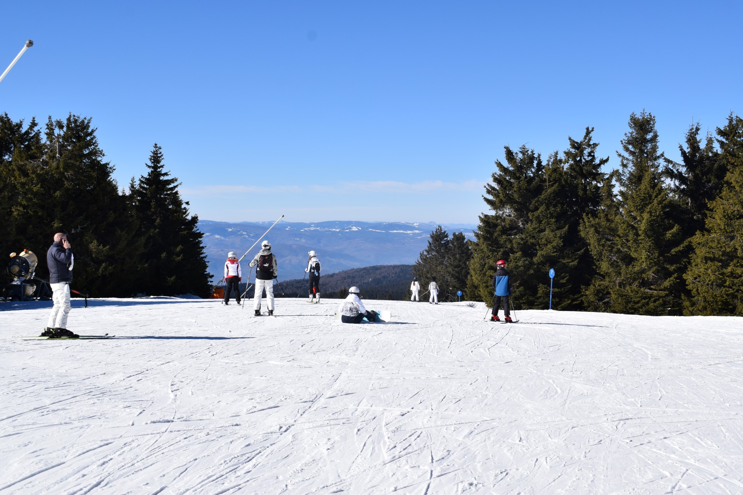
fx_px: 960
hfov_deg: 42.3
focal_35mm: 46
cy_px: 248
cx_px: 372
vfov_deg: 28.9
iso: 200
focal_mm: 31
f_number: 11
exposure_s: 1/500
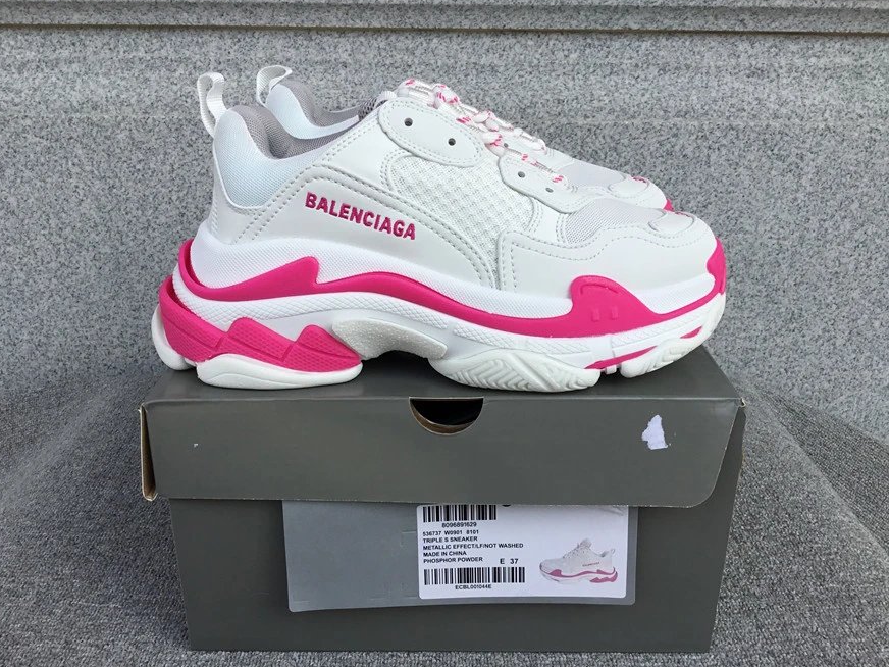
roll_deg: +0.0
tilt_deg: -21.8
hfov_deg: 56.8
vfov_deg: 44.2
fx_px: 822
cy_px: 331
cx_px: 434
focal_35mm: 32
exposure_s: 1/783
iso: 25
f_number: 2.4
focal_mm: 3.3
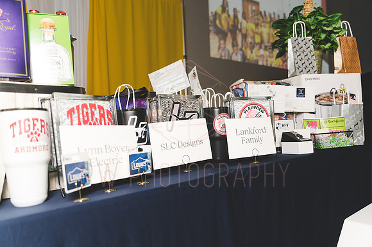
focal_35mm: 29
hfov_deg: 63.7
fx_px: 299
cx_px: 186
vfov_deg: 44.9
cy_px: 124
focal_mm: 29
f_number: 2.8
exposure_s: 1/200
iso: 640
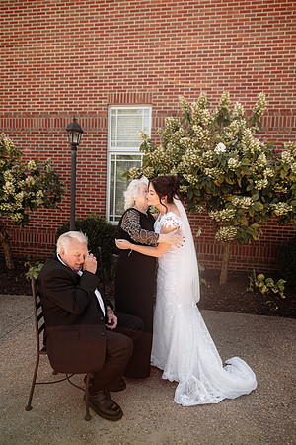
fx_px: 296
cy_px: 222
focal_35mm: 24
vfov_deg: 73.7
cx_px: 148
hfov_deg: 53.1
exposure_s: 1/400
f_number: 2.8
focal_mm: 24
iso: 160
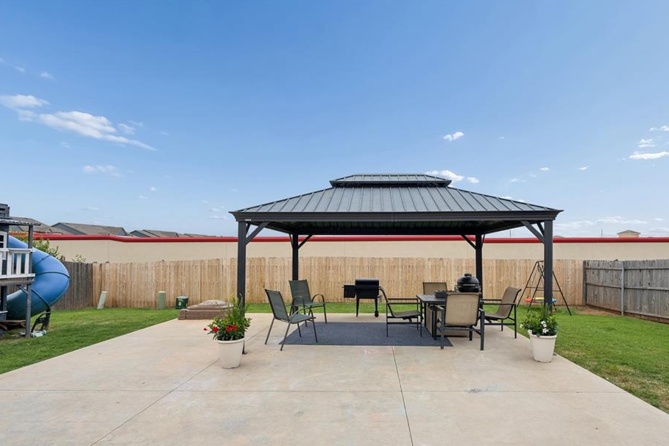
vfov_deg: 67.2
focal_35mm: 18
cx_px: 368
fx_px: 334
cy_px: 249
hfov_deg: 89.7
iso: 200
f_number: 8
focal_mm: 16
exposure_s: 1/320
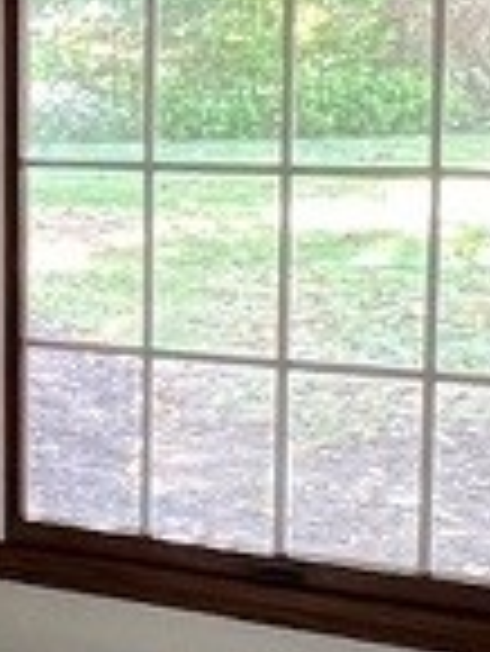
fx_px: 1734
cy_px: 225
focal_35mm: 92
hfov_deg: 13.7
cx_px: -490
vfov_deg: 21.2
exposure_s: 1/60
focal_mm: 1.57
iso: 400
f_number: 1.8
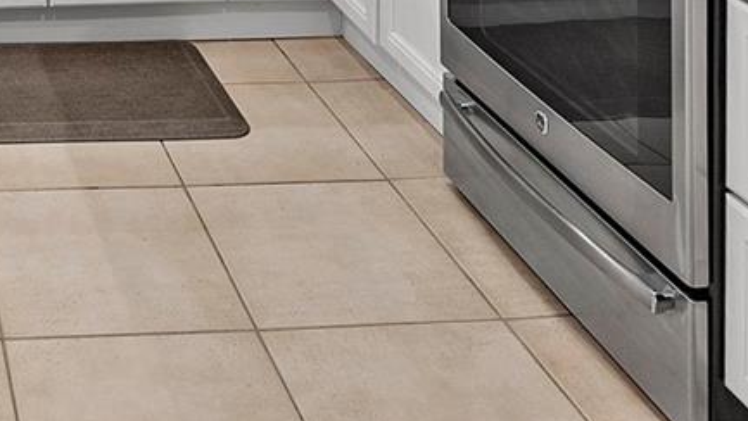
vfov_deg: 15.3
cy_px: -488
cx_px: -40
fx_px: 1151
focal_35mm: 58
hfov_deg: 32.4
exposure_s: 1/3
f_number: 11
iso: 160
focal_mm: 10
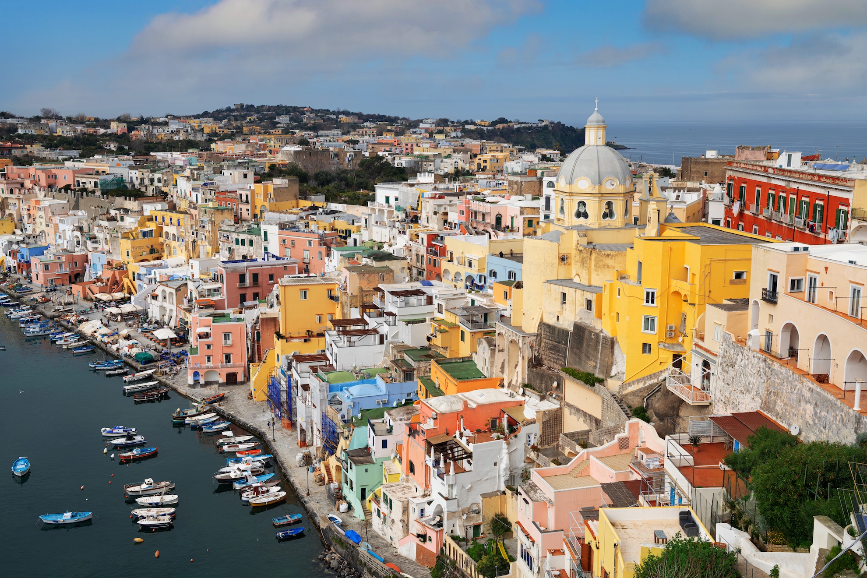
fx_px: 915
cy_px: 289
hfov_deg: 50.7
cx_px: 434
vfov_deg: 35.1
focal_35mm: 38
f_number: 8
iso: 64
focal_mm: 38
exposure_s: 1/250
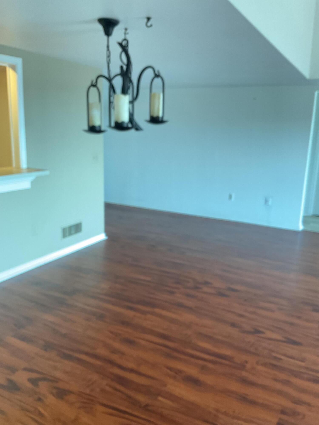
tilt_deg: -13.8
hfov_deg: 48.2
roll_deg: -1.3
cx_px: 160
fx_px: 356
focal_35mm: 29
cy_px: 212
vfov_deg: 61.7
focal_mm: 3
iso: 250
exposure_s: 1/30
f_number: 1.8
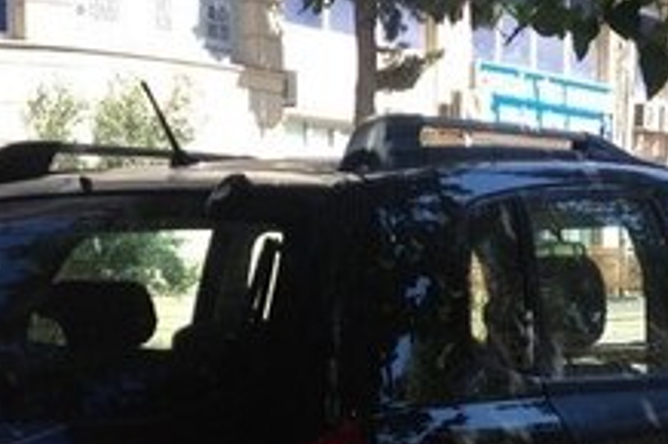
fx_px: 1928
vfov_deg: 12.9
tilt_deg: -7.0
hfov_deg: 19.7
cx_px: 349
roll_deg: -0.1
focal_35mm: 104
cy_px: 513
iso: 50
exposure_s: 1/390
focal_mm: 4.12
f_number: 2.4
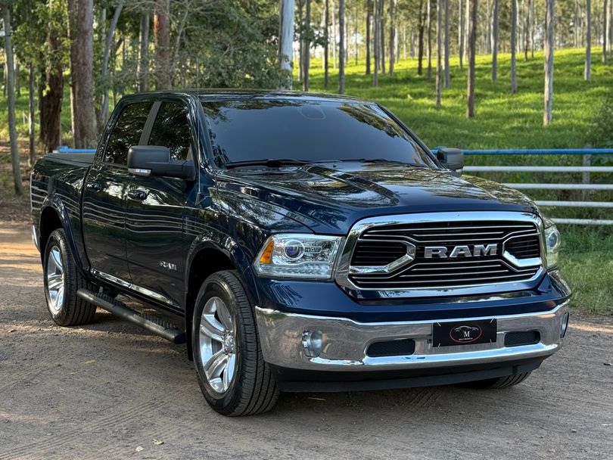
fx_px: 850
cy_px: 230
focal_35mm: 48
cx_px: 306
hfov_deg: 39.6
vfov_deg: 30.3
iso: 64
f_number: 1.78
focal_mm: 6.76
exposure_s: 1/284
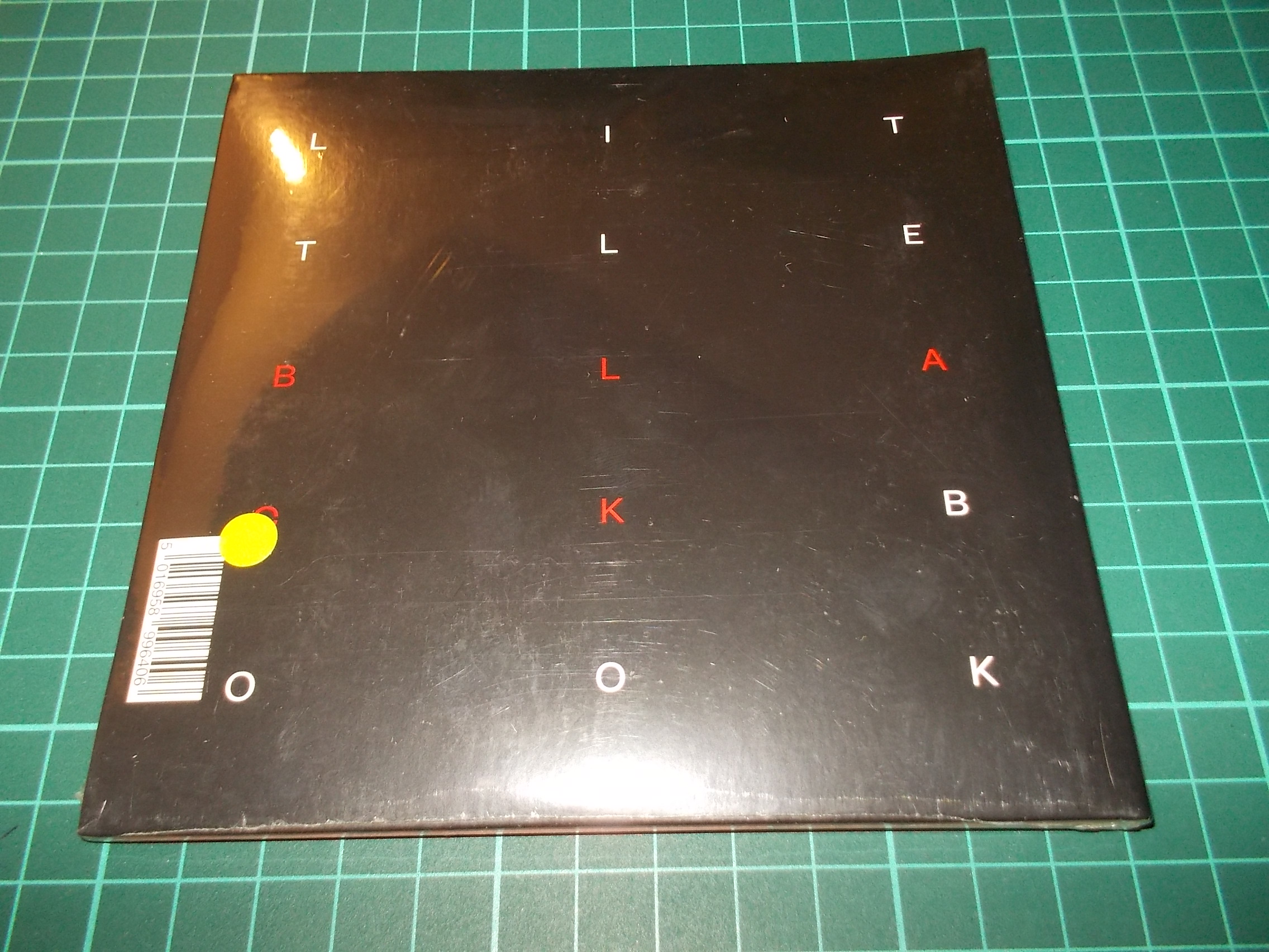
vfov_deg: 48.2
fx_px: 1063
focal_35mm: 29
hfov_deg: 61.7
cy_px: 476
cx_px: 634
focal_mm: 4.1
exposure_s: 1/30
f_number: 3.3
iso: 200
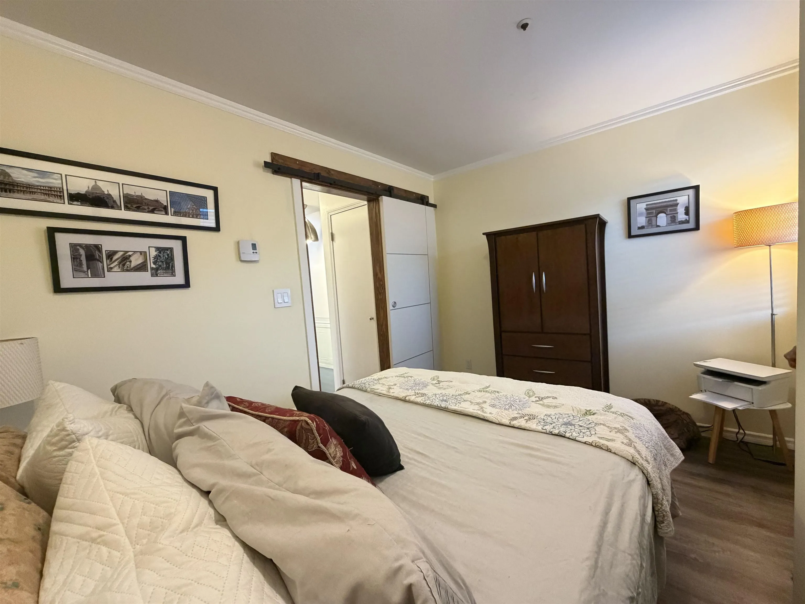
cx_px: 402
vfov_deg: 85.7
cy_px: 302
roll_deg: +3.7
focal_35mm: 14
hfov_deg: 102.1
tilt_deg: -3.1
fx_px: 326
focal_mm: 2.22
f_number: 2.2
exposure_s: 1/60
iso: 500
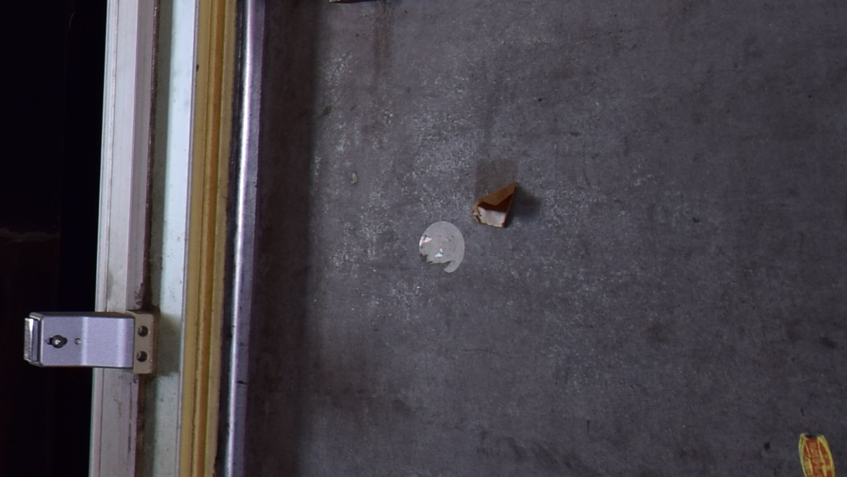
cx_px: -704
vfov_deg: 14.7
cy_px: 259
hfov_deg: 19.2
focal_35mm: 82
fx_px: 1842
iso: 100
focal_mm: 14
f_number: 6.7
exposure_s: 6
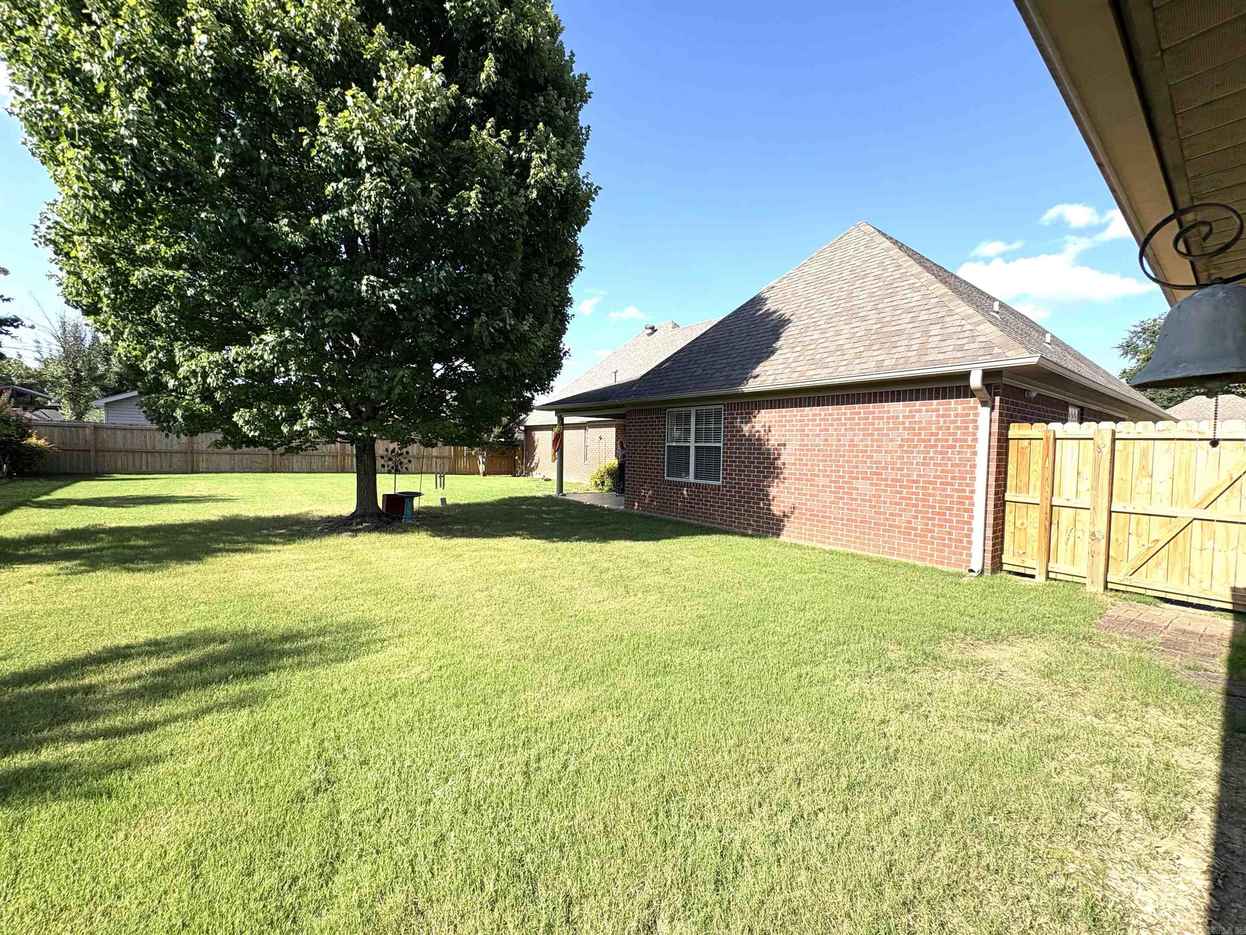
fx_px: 504
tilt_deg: -2.2
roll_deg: -0.4
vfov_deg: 85.7
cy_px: 468
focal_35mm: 14
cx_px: 623
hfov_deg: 102.1
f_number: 2.2
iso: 40
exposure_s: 1/921
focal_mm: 2.22
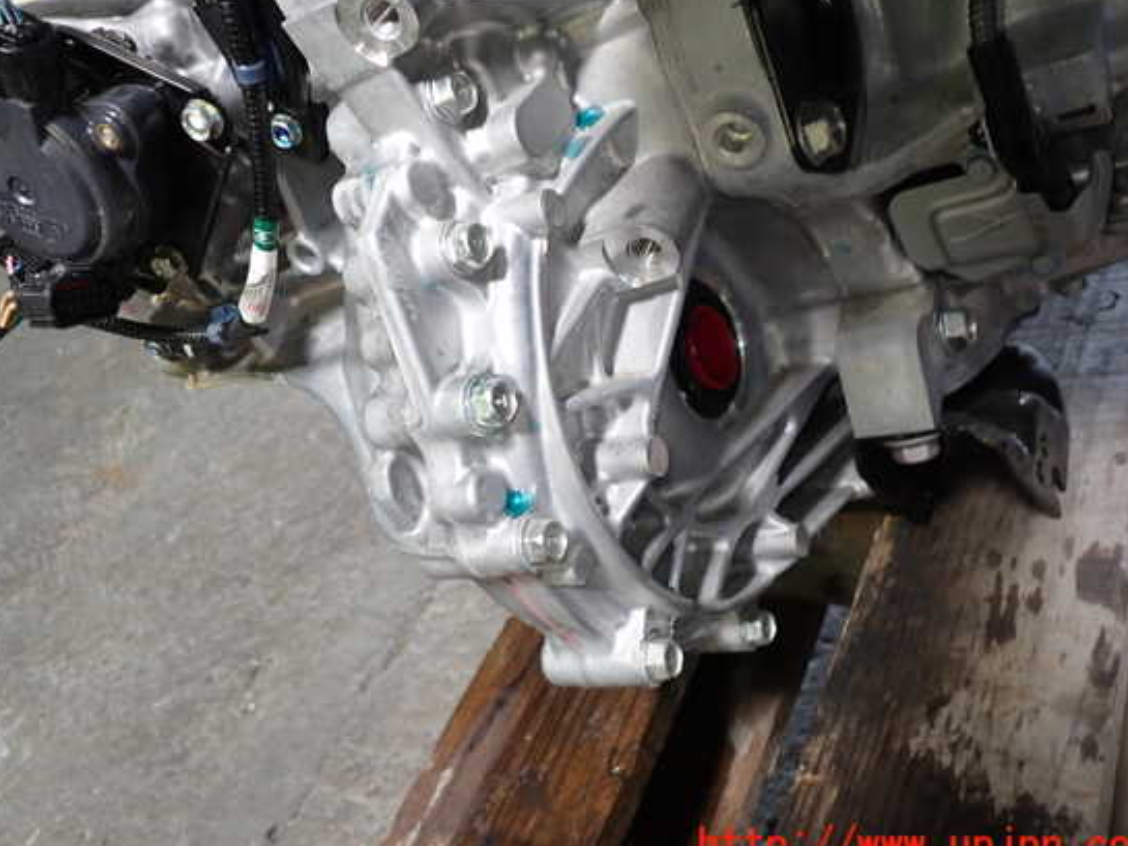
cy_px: 407
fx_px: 1076
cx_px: 544
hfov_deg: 55.3
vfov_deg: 43.0
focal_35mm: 33
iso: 200
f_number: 2.3
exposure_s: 1/30
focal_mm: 5.4
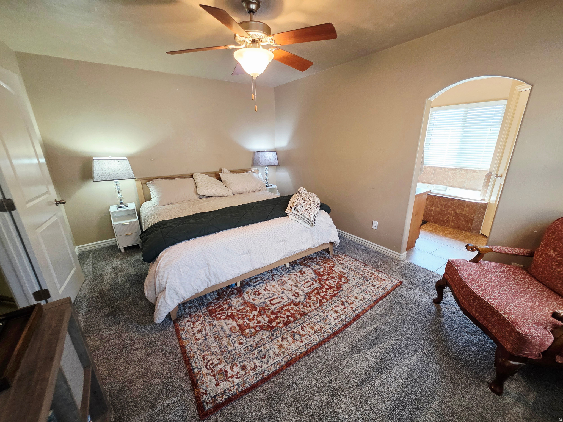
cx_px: 282
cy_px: 211
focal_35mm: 13
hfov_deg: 106.2
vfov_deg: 89.9
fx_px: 211
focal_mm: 2.2
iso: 250
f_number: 1.9
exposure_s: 1/120
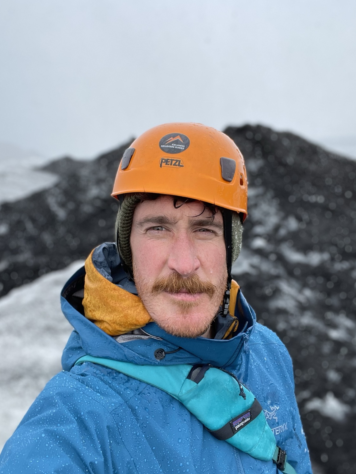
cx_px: 179
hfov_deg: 45.4
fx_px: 425
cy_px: 241
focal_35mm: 31
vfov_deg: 58.3
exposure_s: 1/220
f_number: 2.2
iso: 25
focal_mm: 2.71
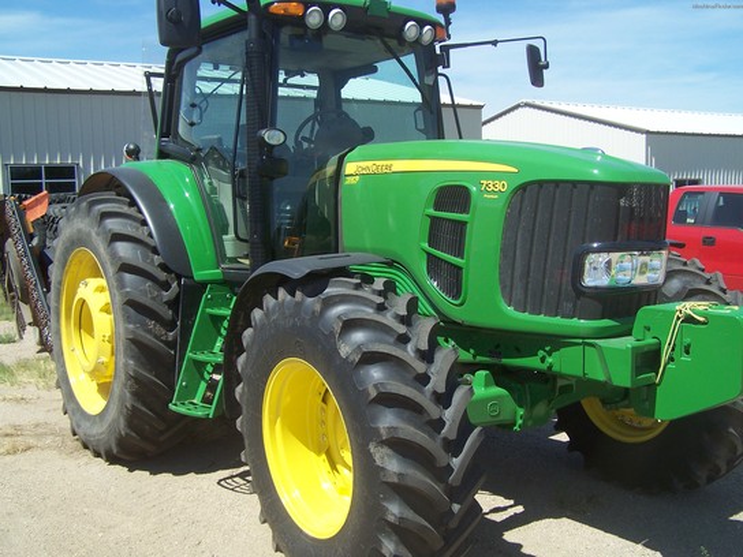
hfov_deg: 49.0
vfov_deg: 37.7
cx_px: 372
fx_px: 816
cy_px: 278
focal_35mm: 38
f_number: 4
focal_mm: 6.3
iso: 80
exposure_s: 1/1000
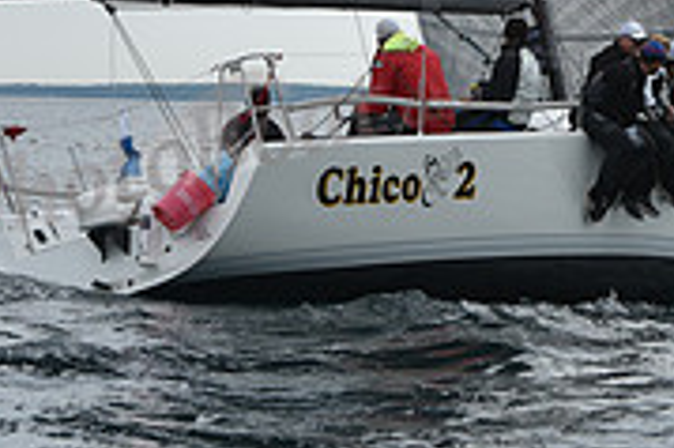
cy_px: -100
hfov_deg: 9.0
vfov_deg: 6.0
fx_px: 4246
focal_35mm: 227
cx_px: 682
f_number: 6.3
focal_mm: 70
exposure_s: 1/800
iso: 250
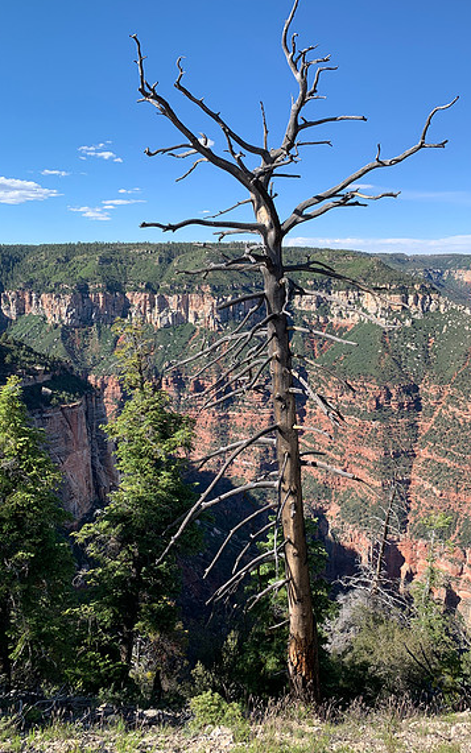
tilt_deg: -9.6
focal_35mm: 28
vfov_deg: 66.5
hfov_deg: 44.4
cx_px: 278
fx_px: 575
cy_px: 378
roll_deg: +0.1
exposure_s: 1/1427
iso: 25
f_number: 1.8
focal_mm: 4.25
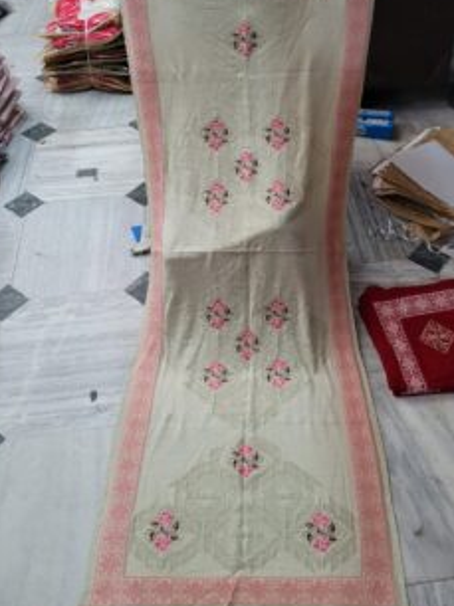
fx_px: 595
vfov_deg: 53.6
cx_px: 246
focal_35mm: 34
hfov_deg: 41.7
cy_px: 240
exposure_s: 1/50
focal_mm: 5.4
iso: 800
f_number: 1.8
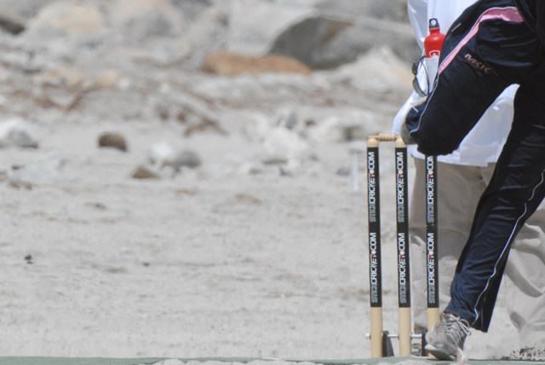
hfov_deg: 1.8
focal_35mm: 1125
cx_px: 320
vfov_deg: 1.2
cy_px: 29
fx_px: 17046
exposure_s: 1/800
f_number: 10
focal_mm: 400
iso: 250
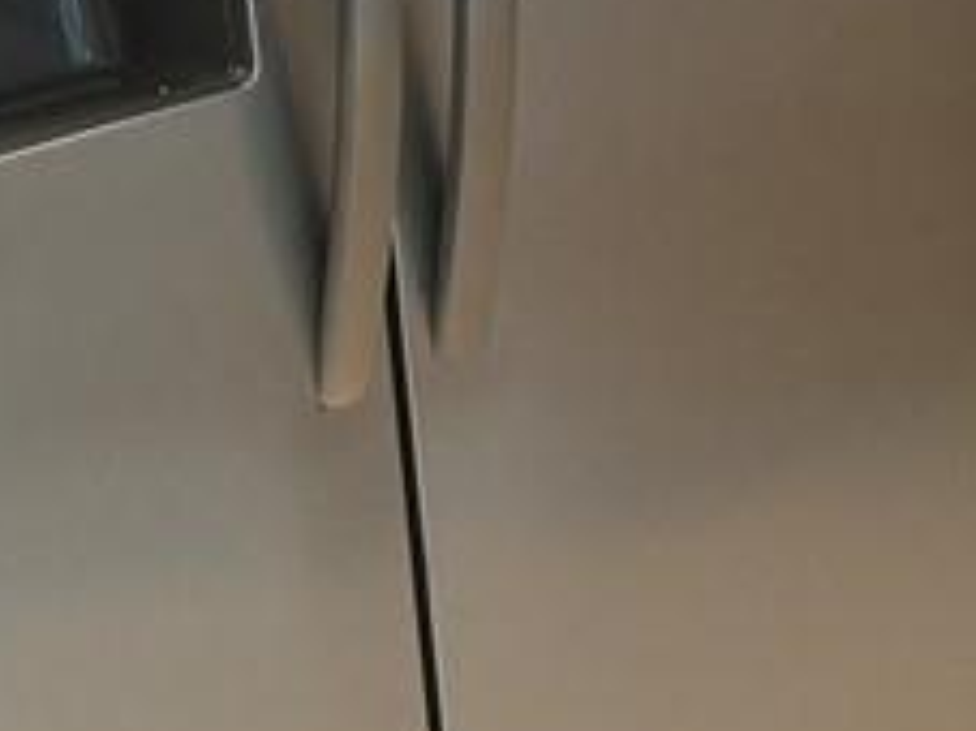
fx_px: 4762
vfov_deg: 8.7
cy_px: -64
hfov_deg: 10.2
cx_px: 2356
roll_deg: +0.3
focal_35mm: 169
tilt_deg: -13.0
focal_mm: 6.76
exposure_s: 1/120
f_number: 1.78
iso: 160
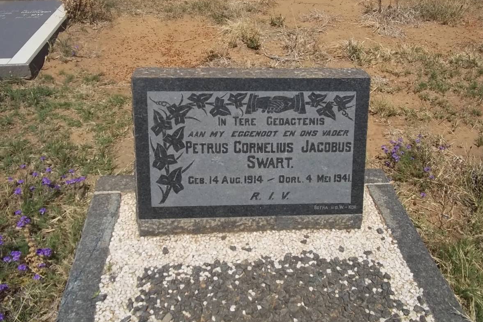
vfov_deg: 38.9
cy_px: 160
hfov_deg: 55.8
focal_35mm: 34
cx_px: 246
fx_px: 456
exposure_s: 1/800
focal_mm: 5.7
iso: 80
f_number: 5.5
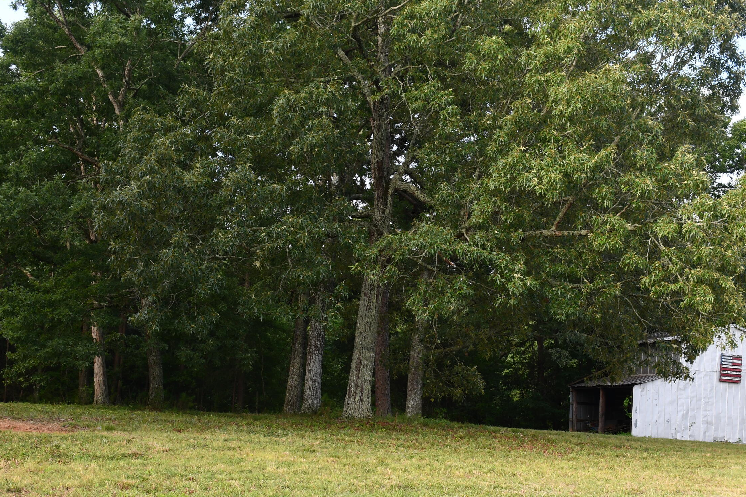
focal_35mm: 58
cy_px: 309
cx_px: 388
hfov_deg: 34.5
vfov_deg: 23.3
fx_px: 1202
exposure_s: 1/250
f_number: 5.6
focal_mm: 29
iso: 320
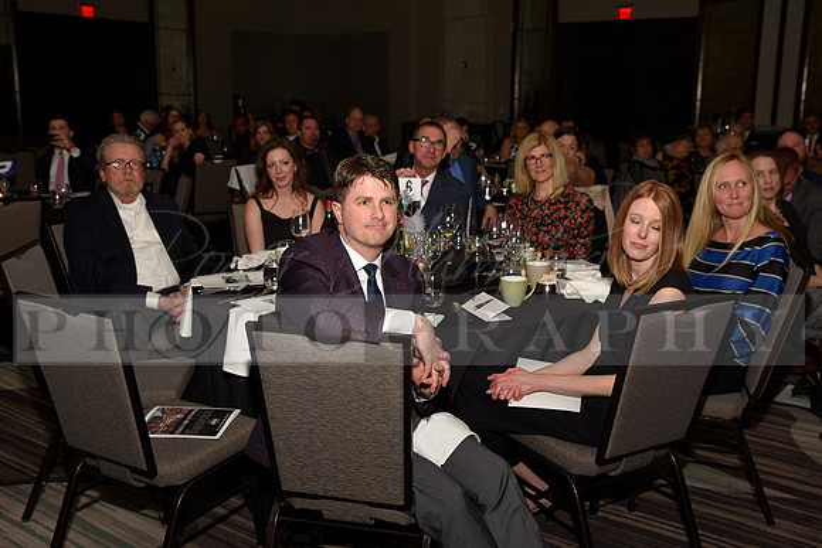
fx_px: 959
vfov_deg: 31.9
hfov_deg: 46.4
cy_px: 274
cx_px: 411
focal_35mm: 42
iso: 200
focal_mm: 42
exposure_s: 1/60
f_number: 5
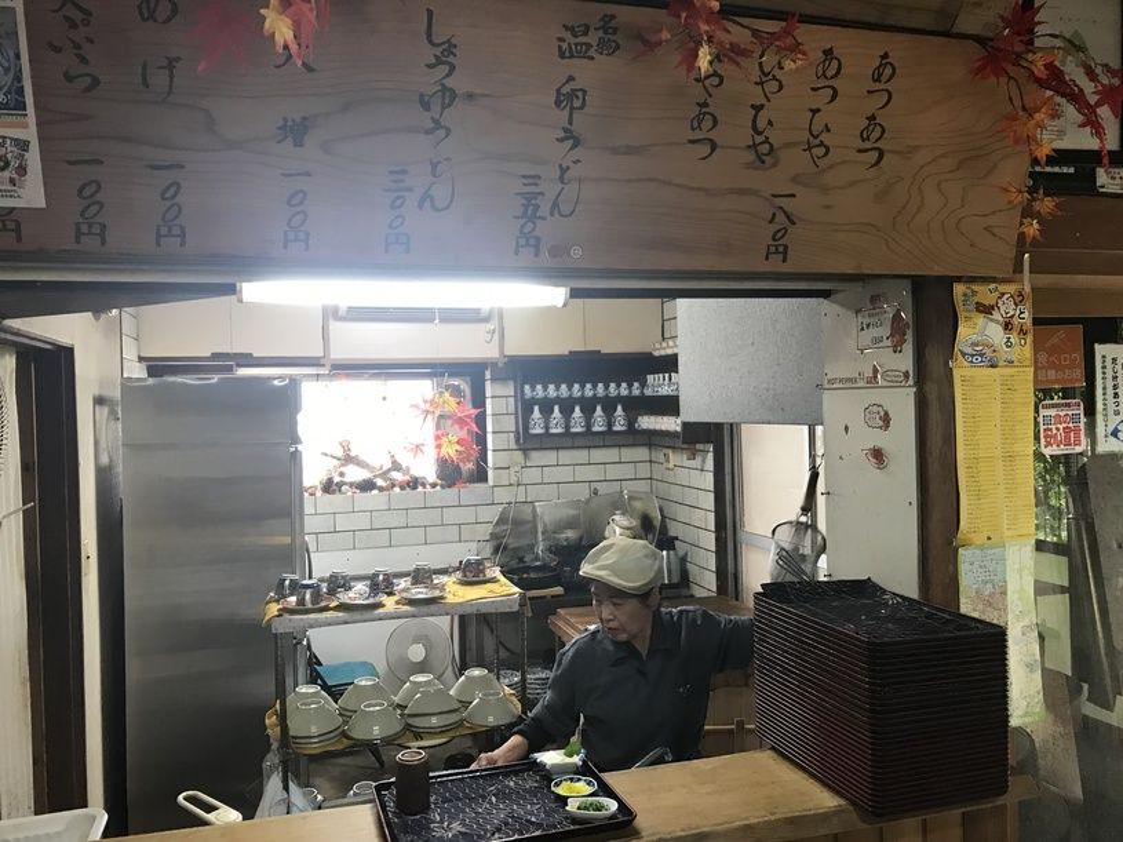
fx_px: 908
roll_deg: +2.3
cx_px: 562
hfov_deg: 63.5
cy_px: 421
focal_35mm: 28
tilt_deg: +0.2
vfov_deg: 49.7
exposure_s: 1/15
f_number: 1.8
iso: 50
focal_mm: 3.99
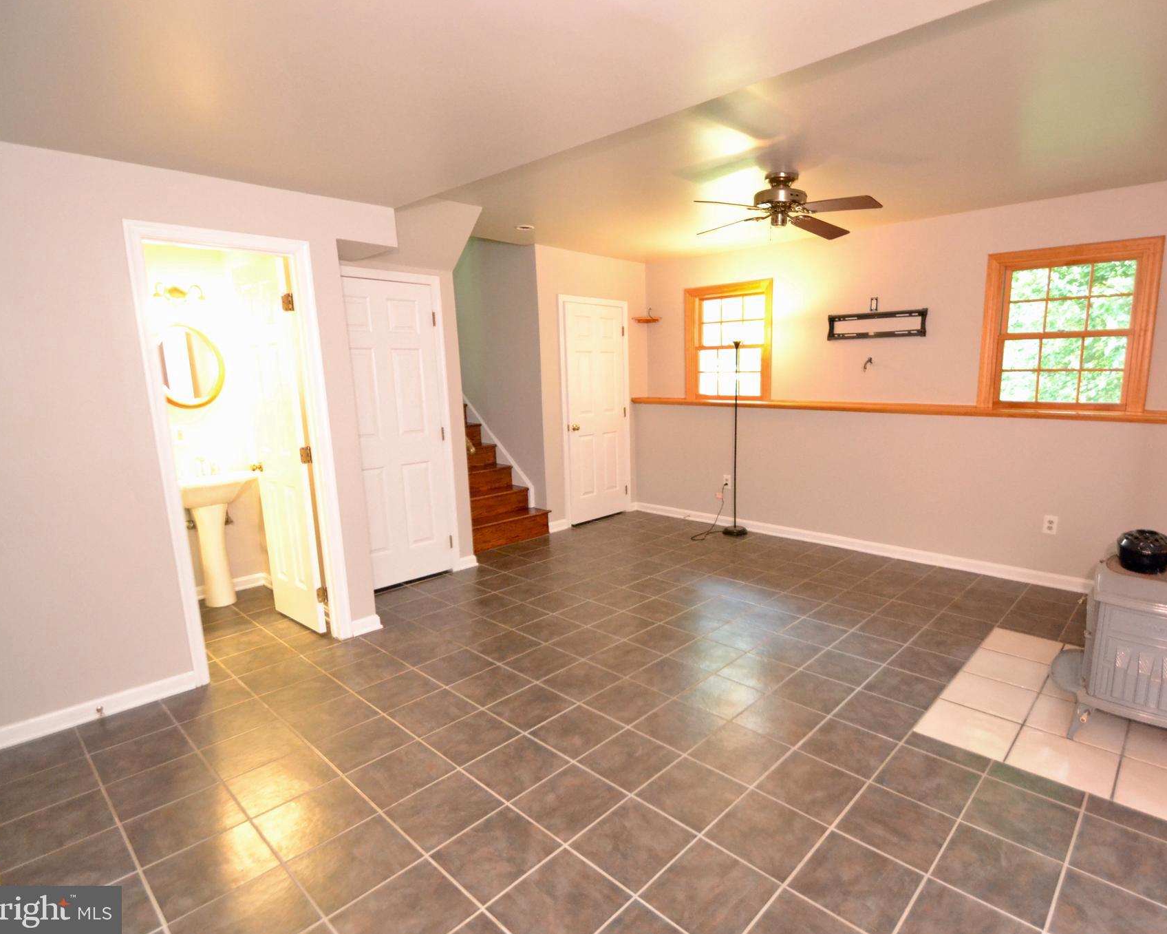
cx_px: 674
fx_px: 587
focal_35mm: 17
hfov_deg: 89.0
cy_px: 466
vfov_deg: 77.0
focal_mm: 10
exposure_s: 1/60
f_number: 3.5
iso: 2800
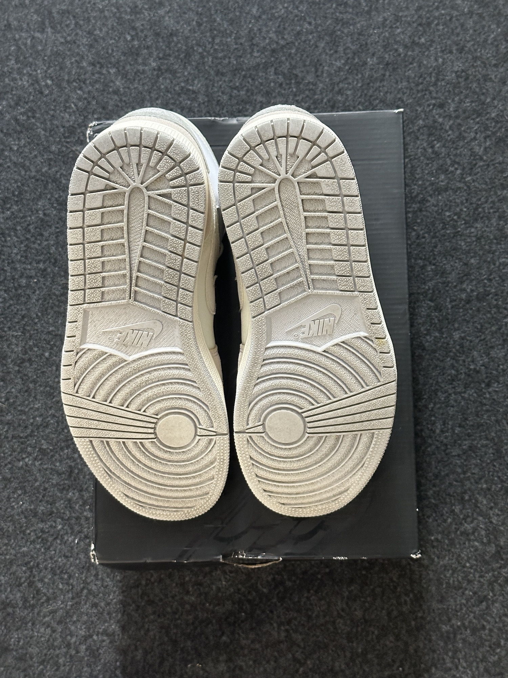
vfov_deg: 39.7
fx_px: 939
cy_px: 339
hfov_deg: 30.3
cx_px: 254
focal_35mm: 48
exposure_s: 1/33
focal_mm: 6.86
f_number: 1.78
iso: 400
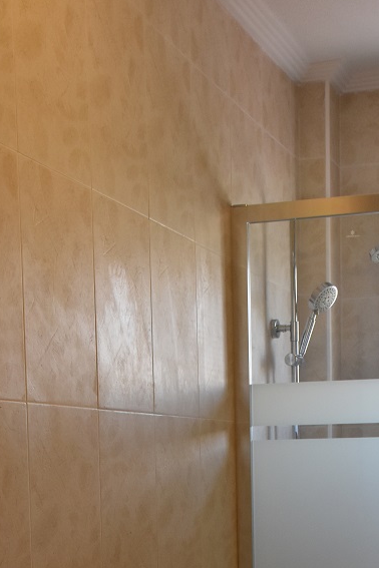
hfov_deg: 18.7
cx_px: 212
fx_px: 1154
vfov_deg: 26.1
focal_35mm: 73
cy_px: 578
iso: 800
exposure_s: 1/100
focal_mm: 23
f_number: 5
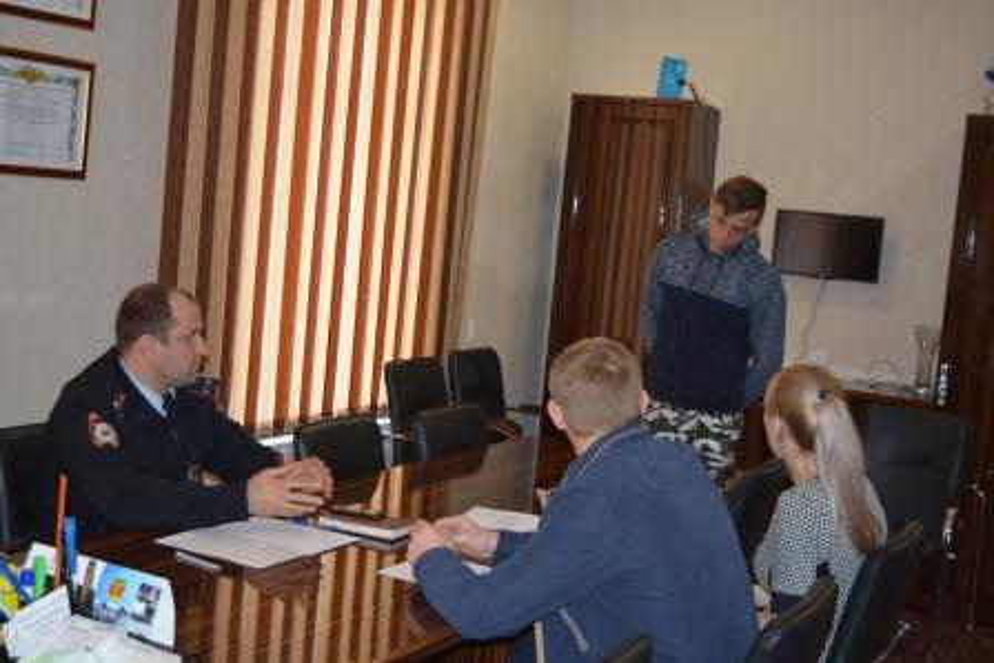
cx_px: 497
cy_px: 332
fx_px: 1326
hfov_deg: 41.1
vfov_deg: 28.1
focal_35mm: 48
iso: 220
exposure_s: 1/30
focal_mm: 32
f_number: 4.5
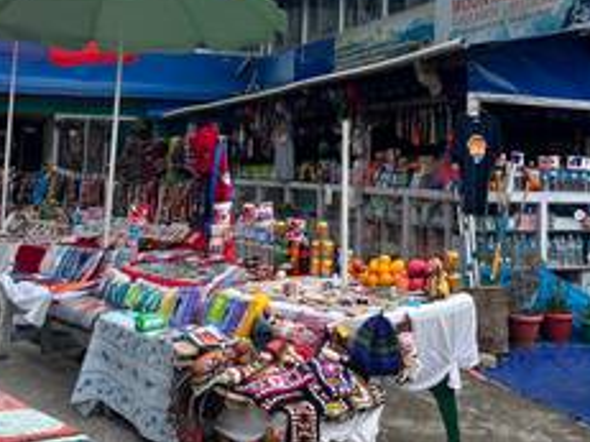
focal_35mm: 54
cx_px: 409
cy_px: 51
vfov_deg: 26.2
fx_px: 920
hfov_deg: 35.1
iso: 50
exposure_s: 1/2299
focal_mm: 5.7
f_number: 1.5
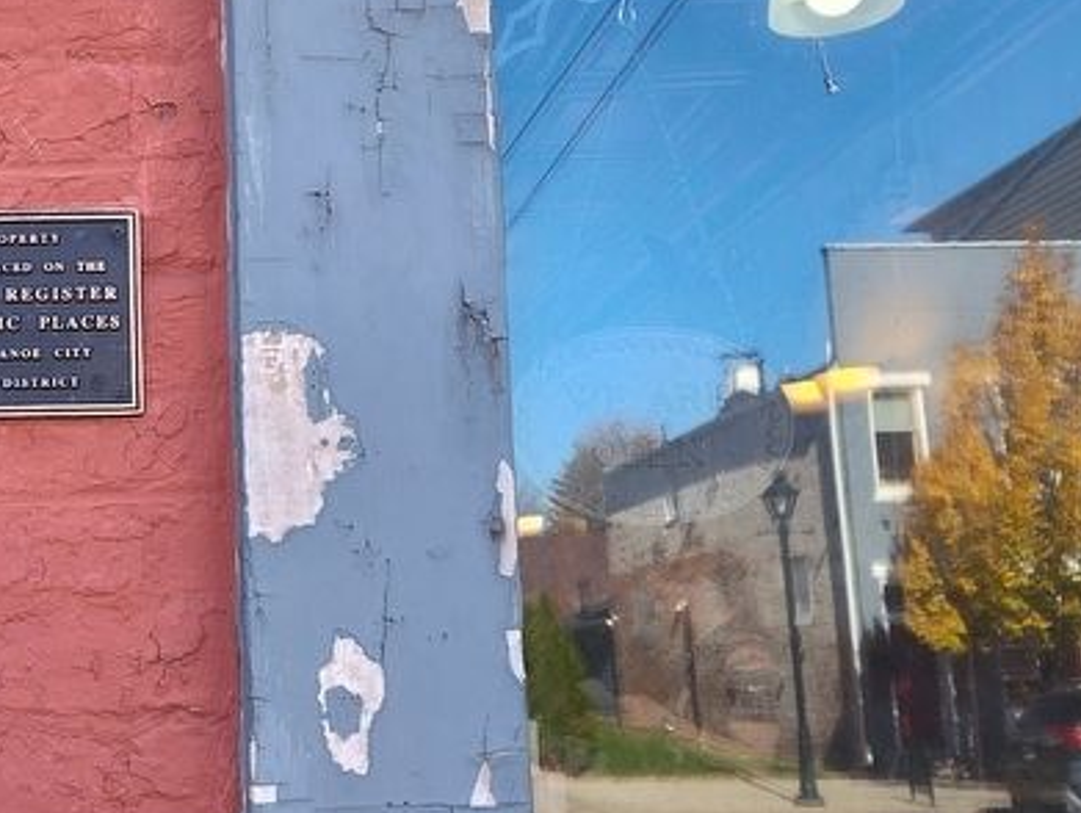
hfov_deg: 38.3
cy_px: 437
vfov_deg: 30.9
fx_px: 1469
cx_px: 160
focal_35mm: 47
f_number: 1.8
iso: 112
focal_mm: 5.56
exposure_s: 1/120
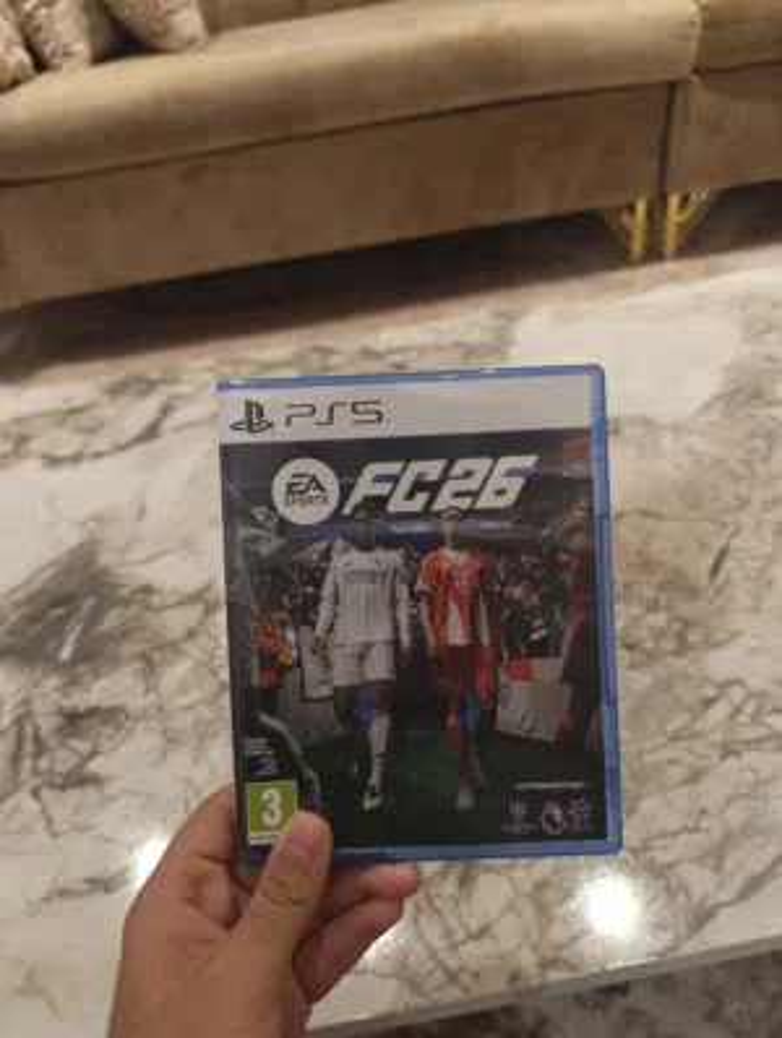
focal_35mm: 23
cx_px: 391
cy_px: 519
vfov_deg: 73.8
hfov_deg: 59.0
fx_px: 691
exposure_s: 1/60
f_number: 1.6
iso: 800
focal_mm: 6.14
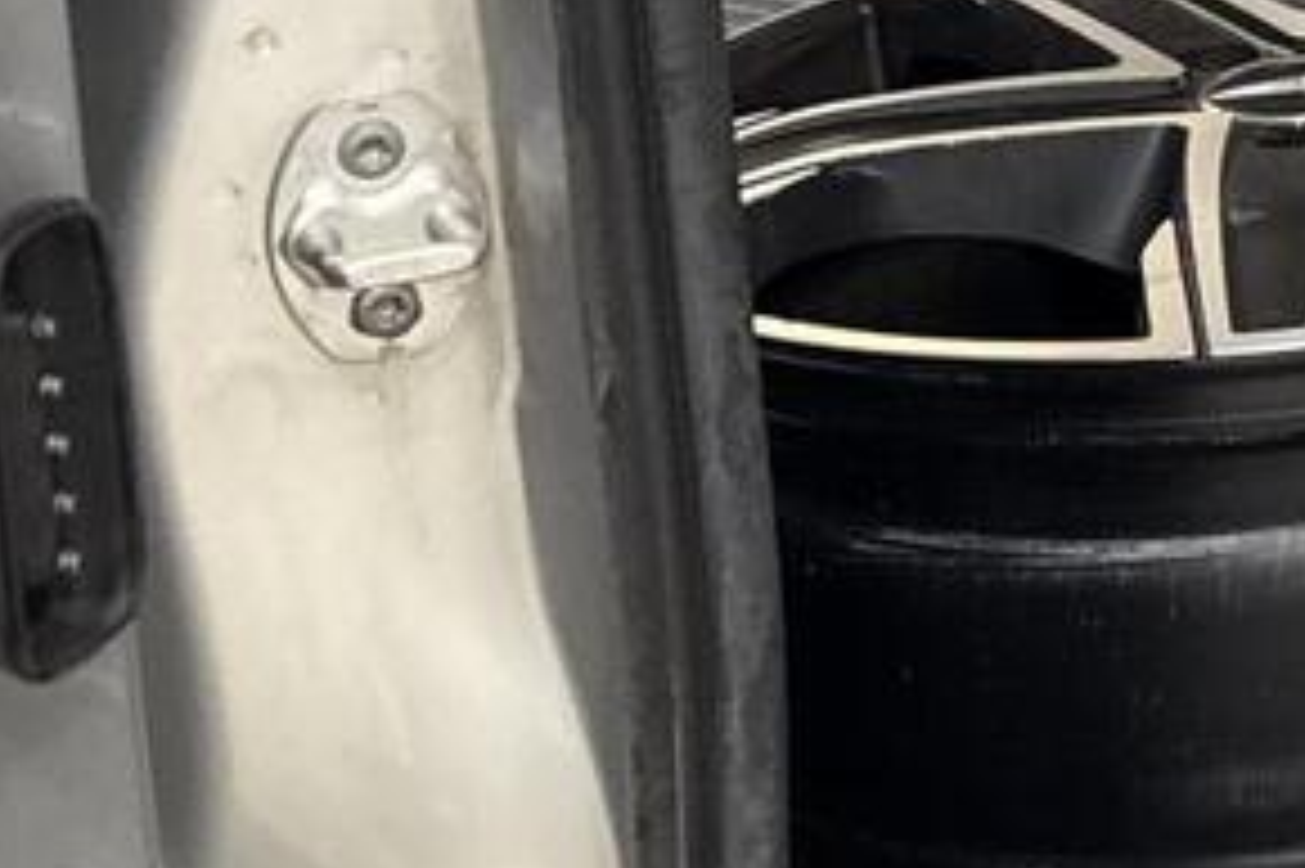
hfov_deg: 13.2
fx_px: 4492
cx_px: 2934
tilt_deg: -12.2
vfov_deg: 10.8
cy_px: -256
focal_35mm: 124
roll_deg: +1.0
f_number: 1.78
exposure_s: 1/50
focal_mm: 6.76
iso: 100
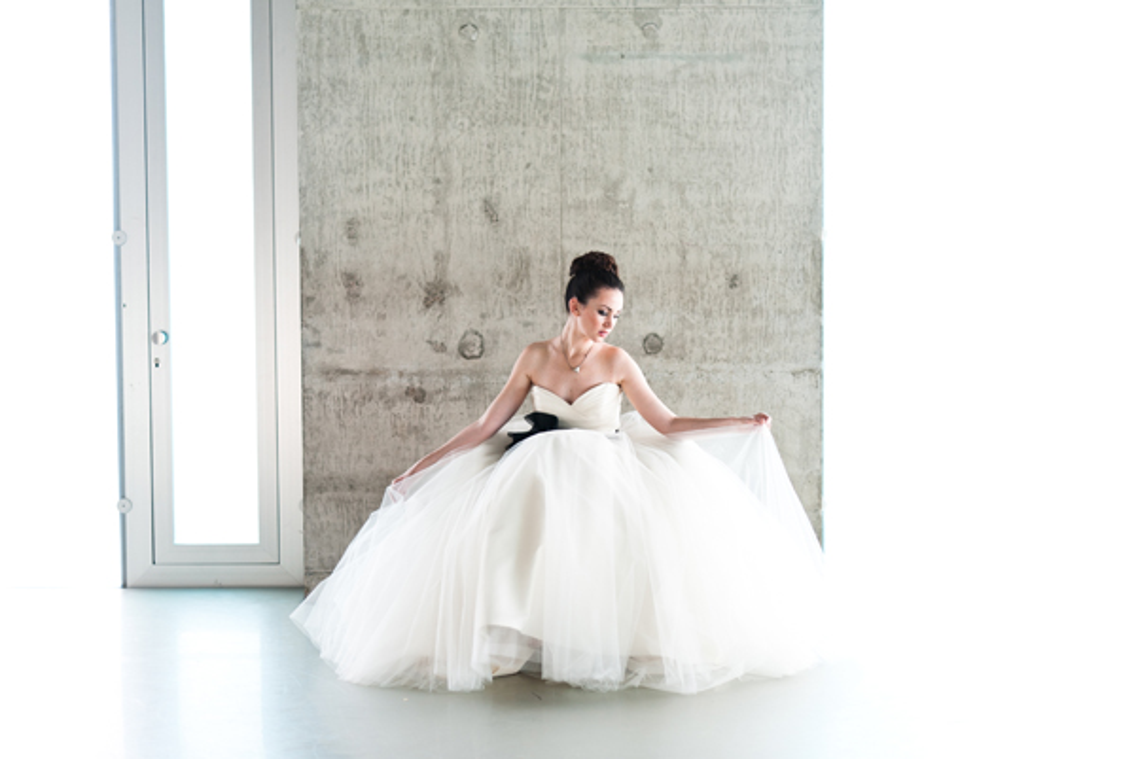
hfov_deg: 39.6
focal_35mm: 50
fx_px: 1579
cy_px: 380
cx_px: 568
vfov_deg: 27.0
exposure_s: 1/320
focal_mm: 50
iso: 200
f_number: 2
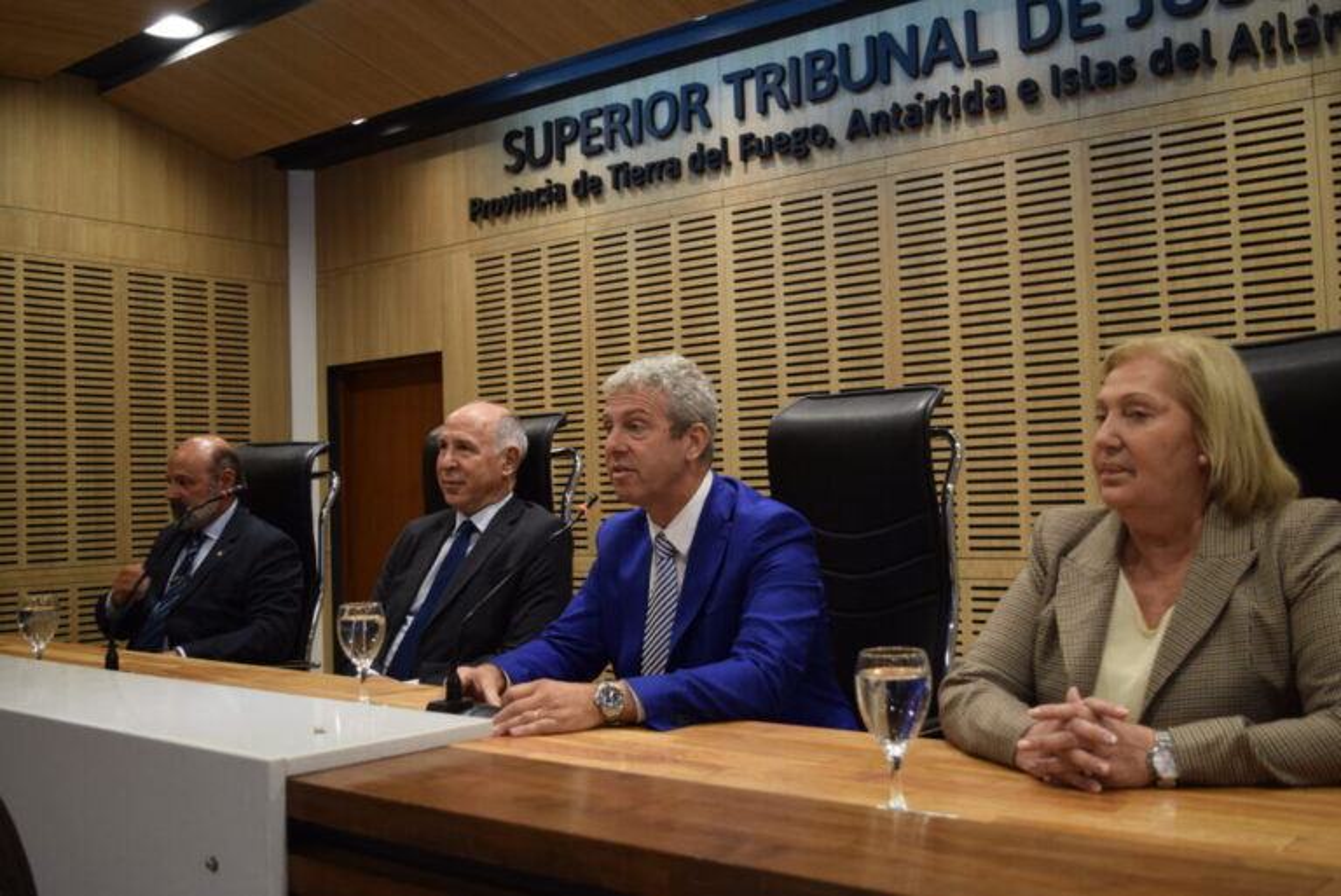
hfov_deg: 53.1
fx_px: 1342
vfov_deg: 36.9
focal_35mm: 36
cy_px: 448
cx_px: 670
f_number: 4
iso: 450
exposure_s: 1/60
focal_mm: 24
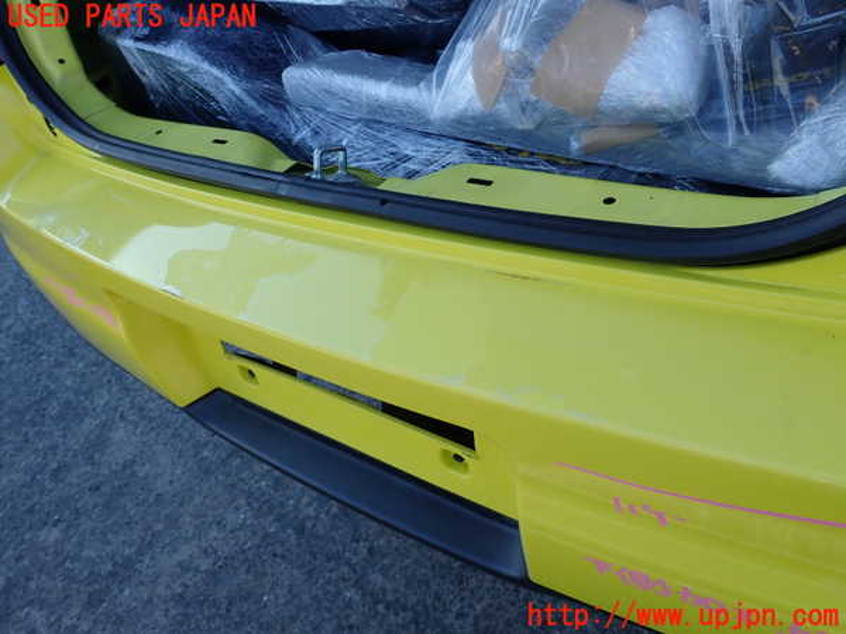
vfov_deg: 46.8
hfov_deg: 60.0
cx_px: 423
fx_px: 733
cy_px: 317
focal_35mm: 30
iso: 100
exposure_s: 1/250
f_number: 3.2
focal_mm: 5.5
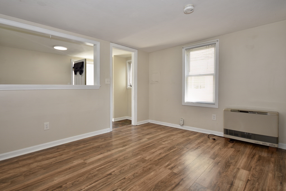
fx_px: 119
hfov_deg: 100.4
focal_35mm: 15
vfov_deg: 77.4
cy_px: 96
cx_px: 143
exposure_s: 1/60
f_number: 4
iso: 200
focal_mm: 10
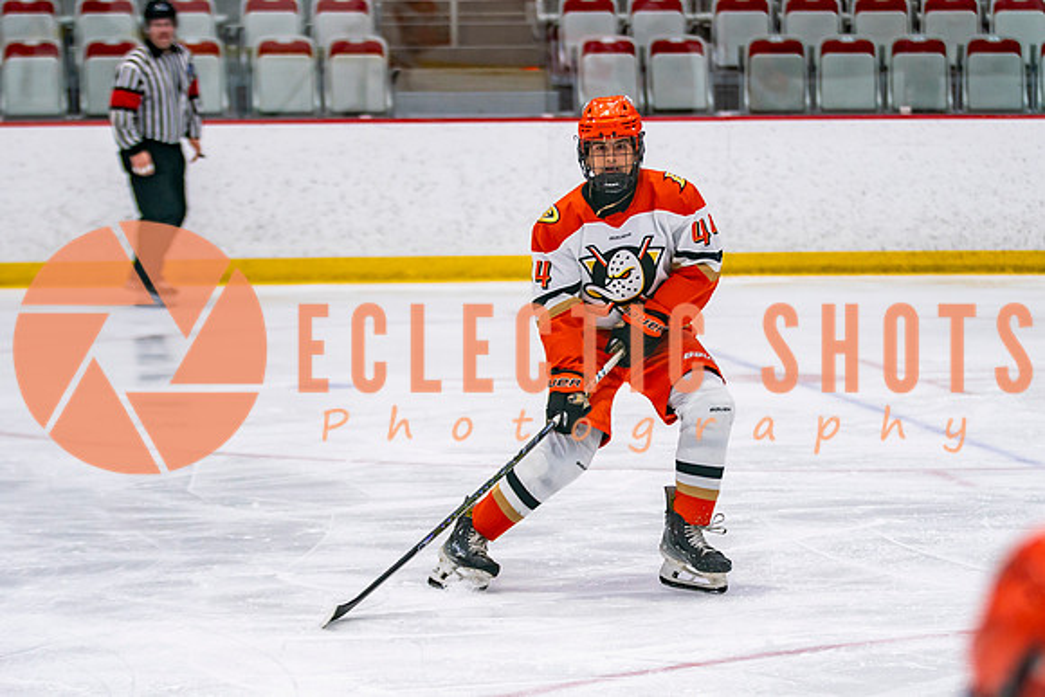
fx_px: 4547
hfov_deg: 13.1
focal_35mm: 157
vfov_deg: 8.8
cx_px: 580
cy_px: 377
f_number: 2.8
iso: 640
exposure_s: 1/640
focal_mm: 100
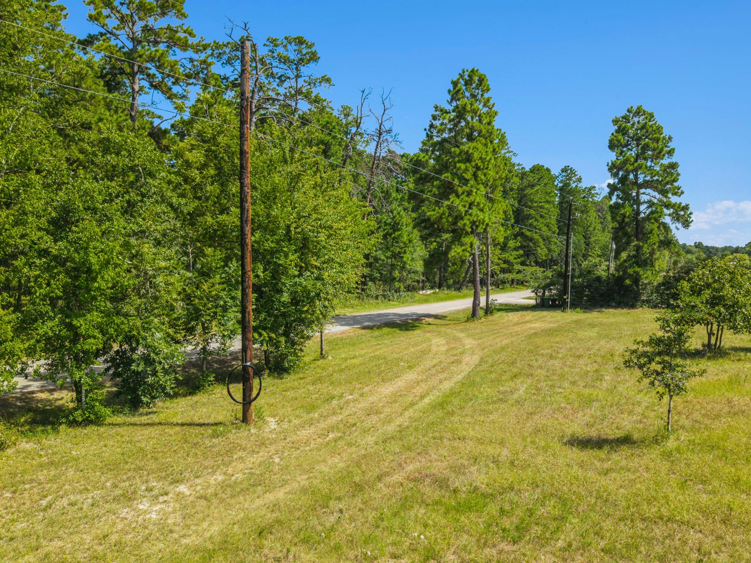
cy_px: 306
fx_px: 651
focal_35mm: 30
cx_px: 414
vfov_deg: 46.8
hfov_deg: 59.8
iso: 200
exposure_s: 1/60
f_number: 1.8
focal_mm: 8.7
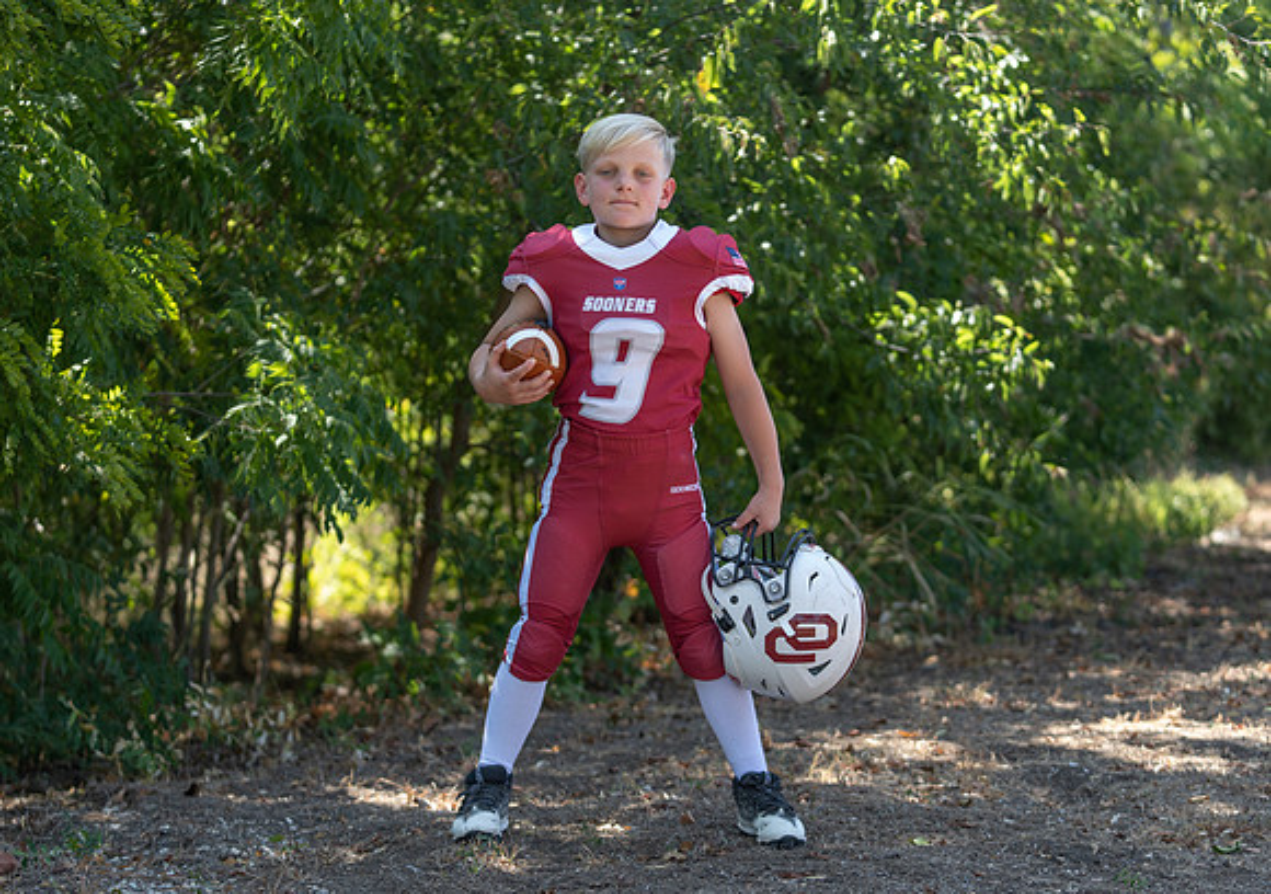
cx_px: 654
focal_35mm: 82
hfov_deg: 24.3
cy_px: 450
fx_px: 2954
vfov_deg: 17.2
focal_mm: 70
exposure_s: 1/320
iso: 80
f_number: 2.8
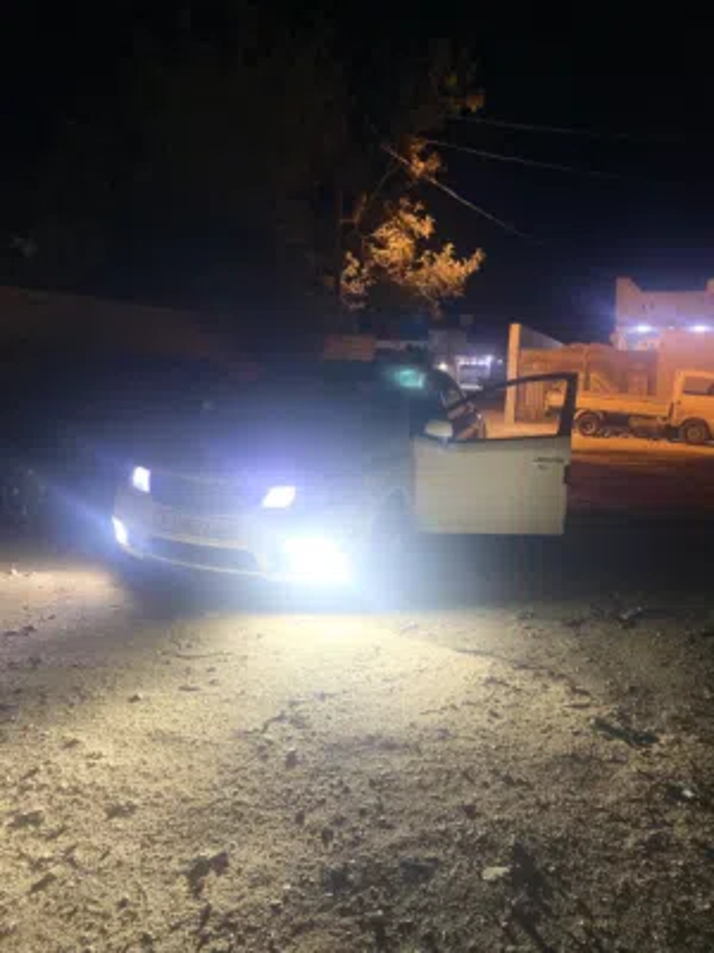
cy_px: 476
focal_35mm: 26
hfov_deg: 53.1
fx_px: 715
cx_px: 357
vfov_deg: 67.3
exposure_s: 1/33
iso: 400
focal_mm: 4.25
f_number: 1.8
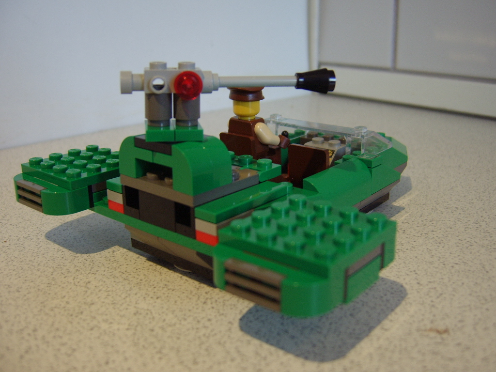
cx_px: 248
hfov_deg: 58.4
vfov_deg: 45.4
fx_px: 444
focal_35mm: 31
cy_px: 186
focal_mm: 8.13
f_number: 2.7
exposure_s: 1/36
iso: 100
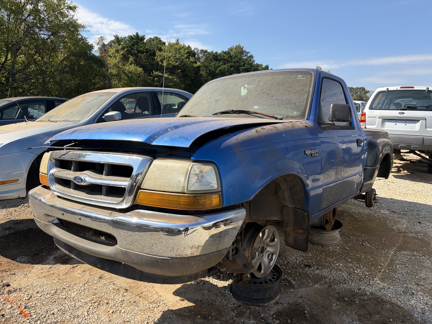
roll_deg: -3.1
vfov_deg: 53.1
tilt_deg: -6.0
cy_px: 162
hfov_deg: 67.3
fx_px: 324
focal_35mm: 26
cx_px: 216
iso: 50
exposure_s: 1/2865
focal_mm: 5.96
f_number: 1.6
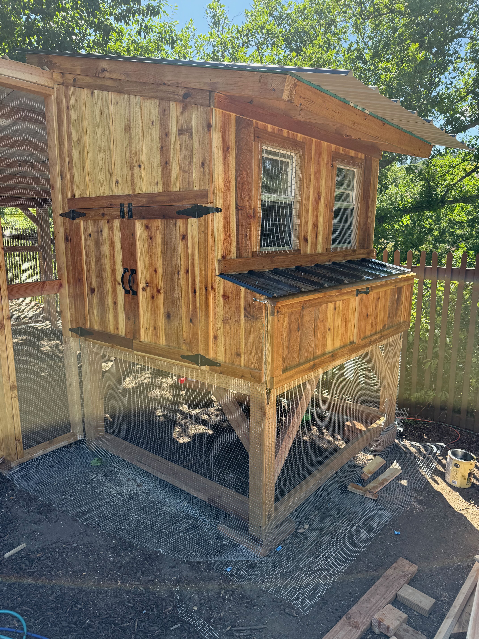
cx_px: 240
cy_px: 320
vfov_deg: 71.6
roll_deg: -1.0
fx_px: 443
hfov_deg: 56.8
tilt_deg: -11.2
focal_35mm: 24
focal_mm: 6.76
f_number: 1.78
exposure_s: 1/967
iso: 100
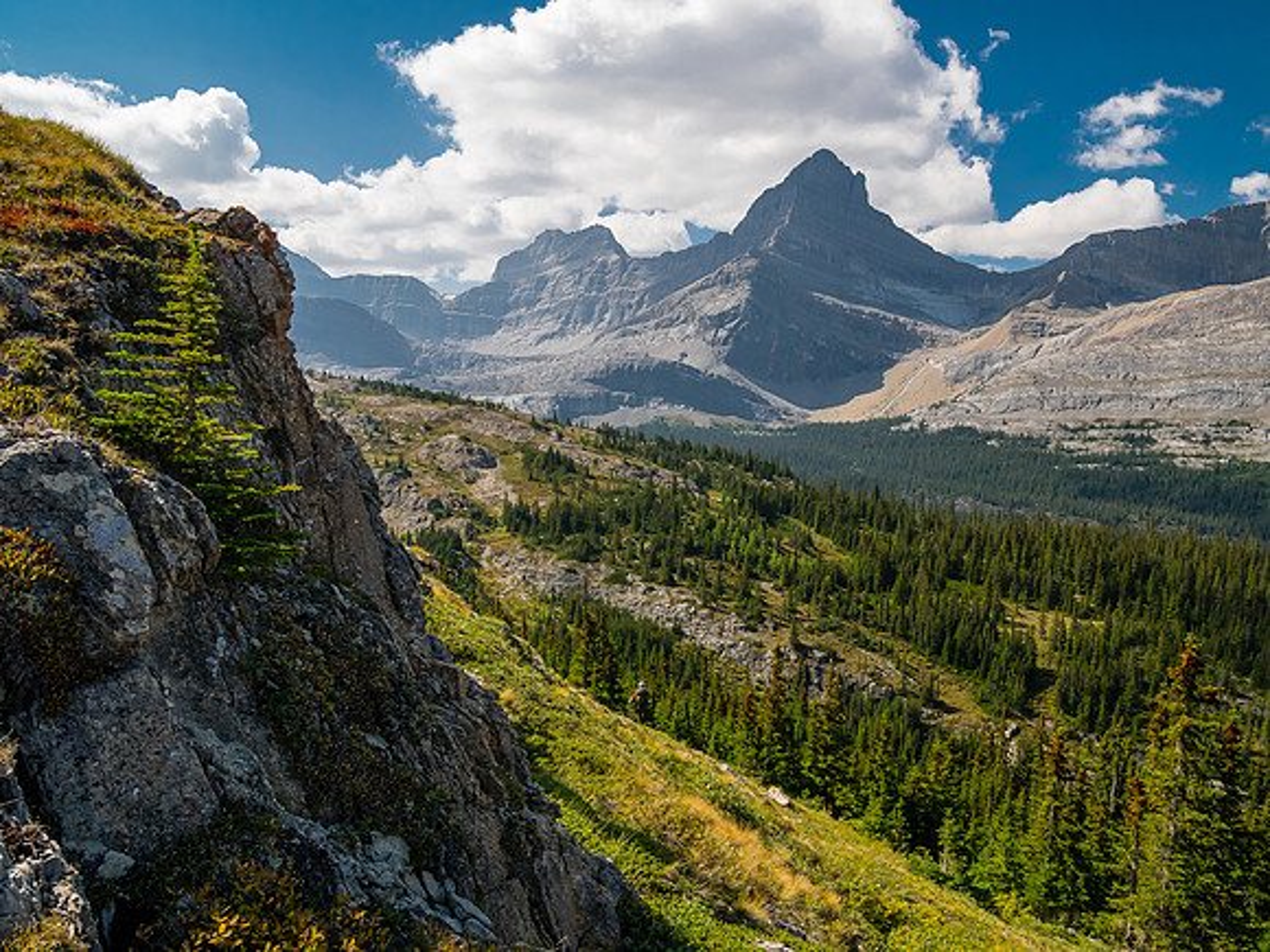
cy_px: 476
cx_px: 635
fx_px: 881
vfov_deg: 56.8
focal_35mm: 24
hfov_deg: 71.6
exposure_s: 1/250
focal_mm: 12
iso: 200
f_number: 8
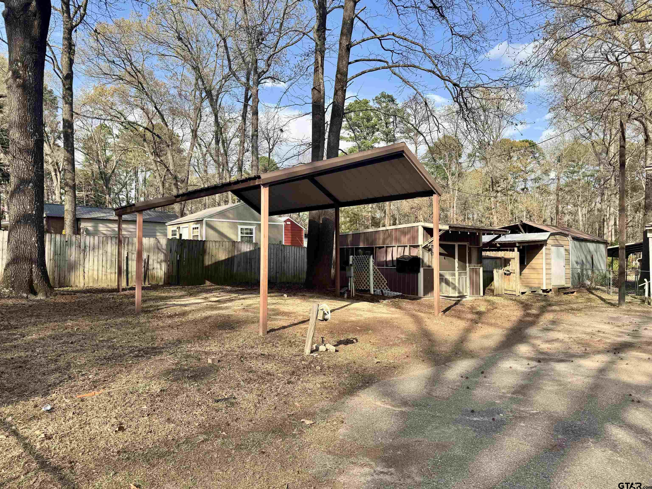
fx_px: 452
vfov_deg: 56.8
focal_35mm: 24
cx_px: 326
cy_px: 244
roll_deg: +0.1
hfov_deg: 71.6
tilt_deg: +1.5
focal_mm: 6.76
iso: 80
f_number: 1.78
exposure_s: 1/2331
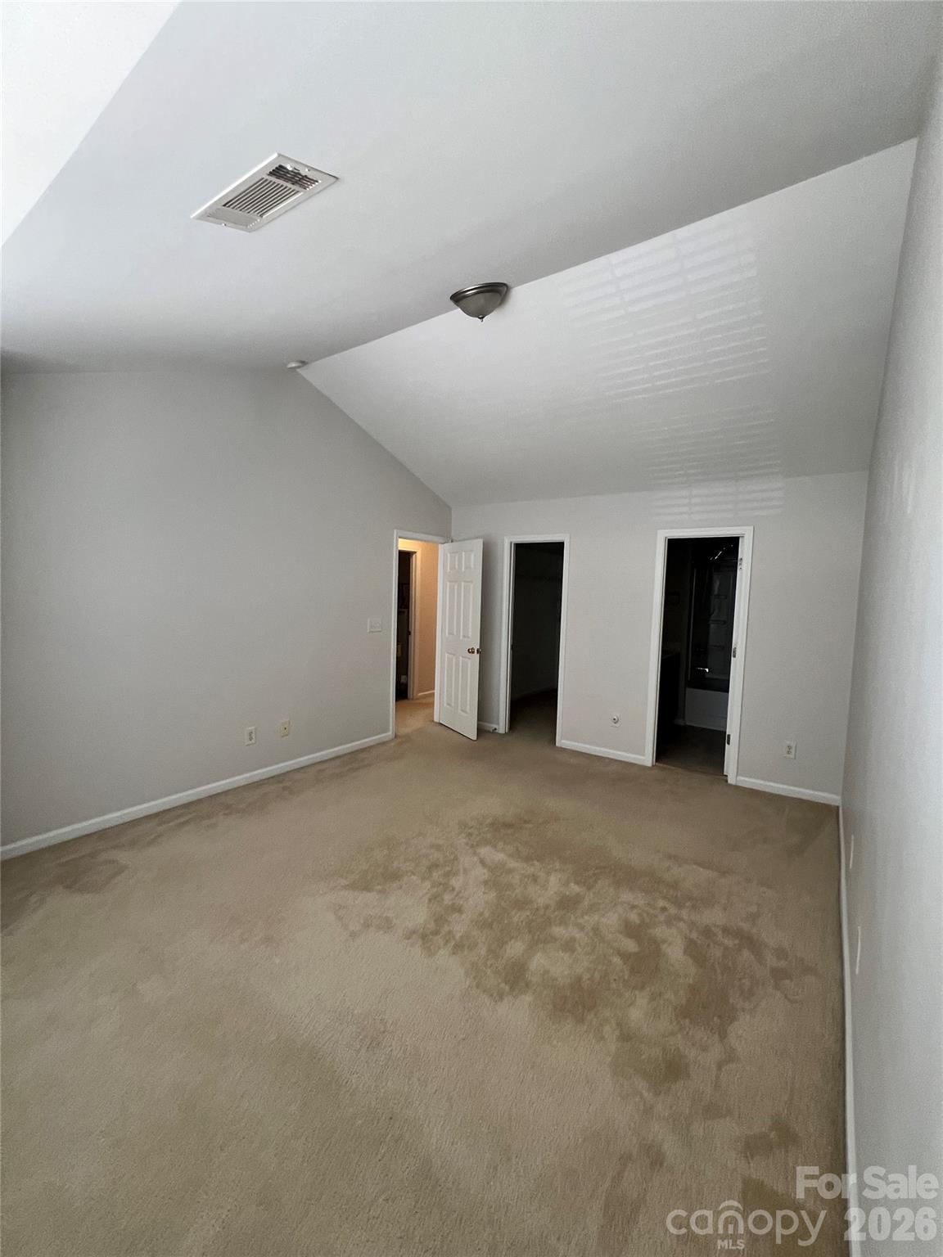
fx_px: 472
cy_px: 628
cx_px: 472
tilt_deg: -3.5
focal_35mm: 13
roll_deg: -1.4
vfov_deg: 106.2
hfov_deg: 89.9
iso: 250
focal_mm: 1.57
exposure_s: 1/92
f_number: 1.8
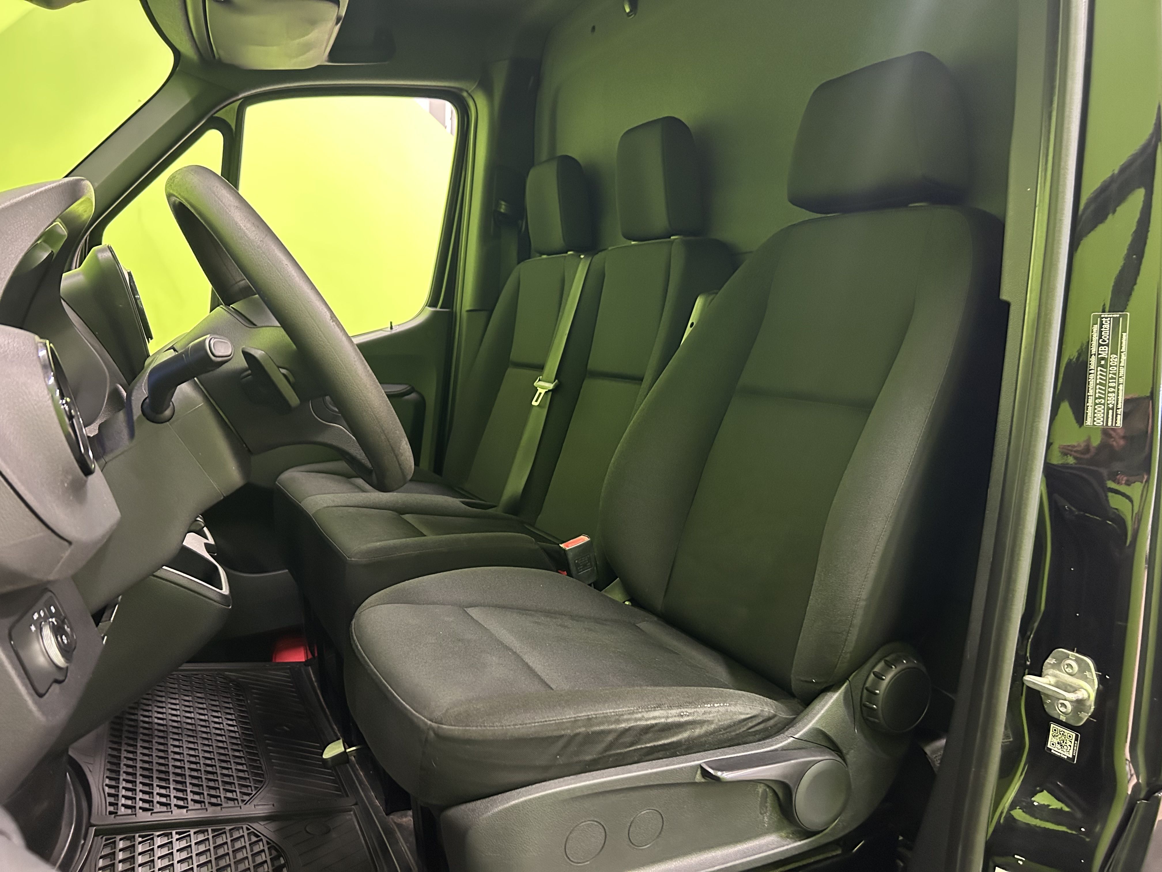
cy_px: 436
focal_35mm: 26
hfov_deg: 67.3
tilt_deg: -7.5
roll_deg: -1.7
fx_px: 873
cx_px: 581
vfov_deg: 53.1
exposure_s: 1/25
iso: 640
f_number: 1.5
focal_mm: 5.7
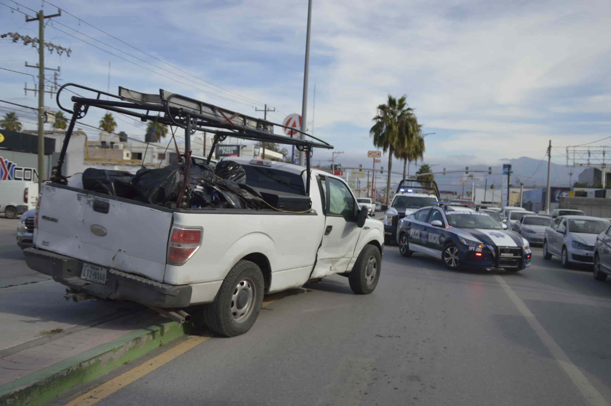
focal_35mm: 36
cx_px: 306
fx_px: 610
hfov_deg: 53.2
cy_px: 203
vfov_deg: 36.8
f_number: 3.8
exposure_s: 1/800
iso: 100
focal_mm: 24
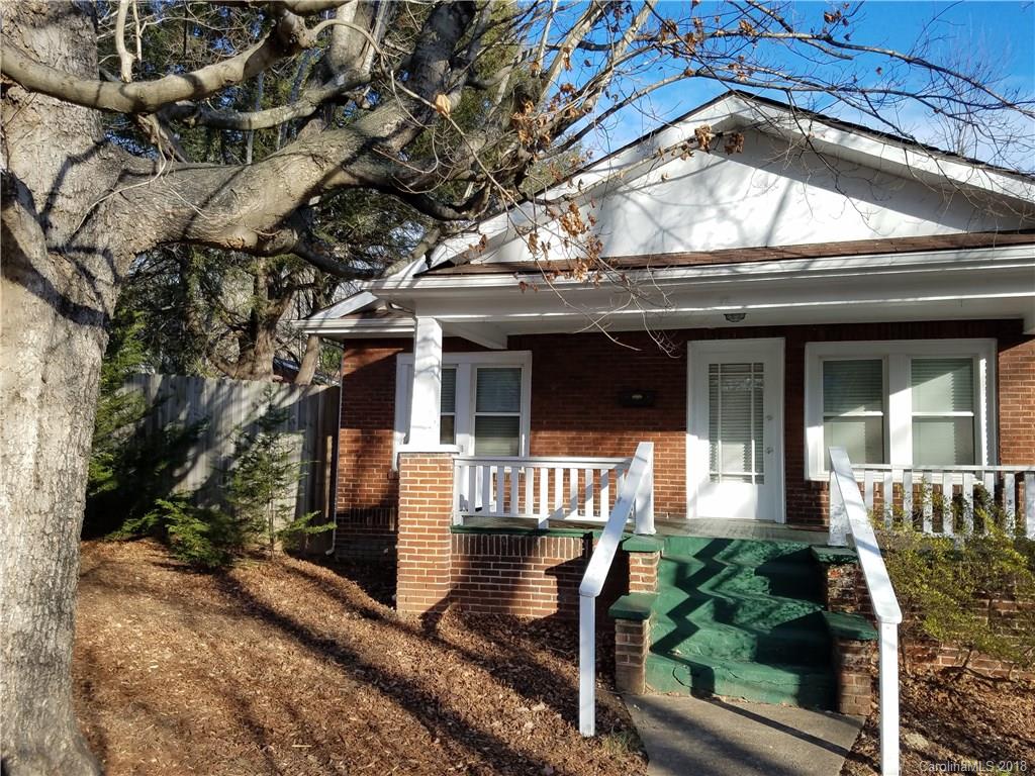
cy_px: 388
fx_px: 777
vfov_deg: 53.1
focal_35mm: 26
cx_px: 518
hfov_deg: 67.3
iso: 50
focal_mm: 4.2
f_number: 1.7
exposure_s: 1/1164
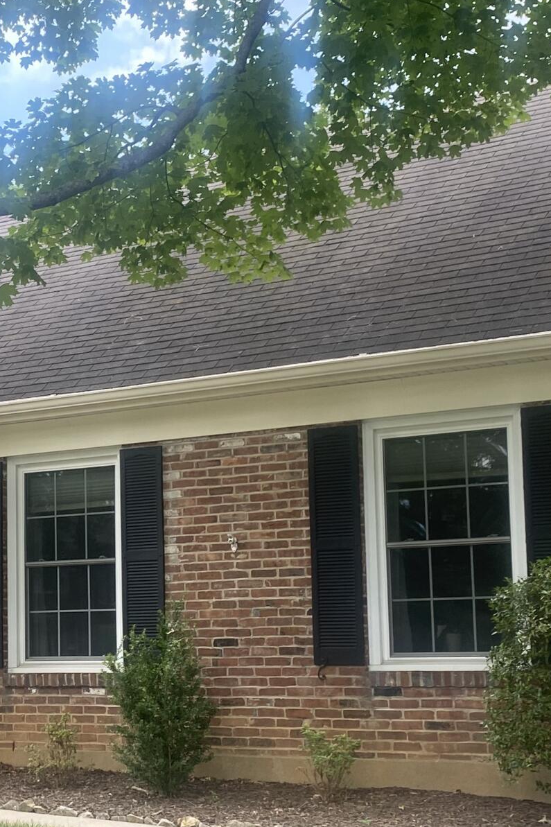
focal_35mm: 68
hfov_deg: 19.4
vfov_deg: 29.5
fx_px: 1561
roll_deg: -1.1
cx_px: -8
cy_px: 516
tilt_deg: +8.4
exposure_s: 1/219
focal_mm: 4.25
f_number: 1.8
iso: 32
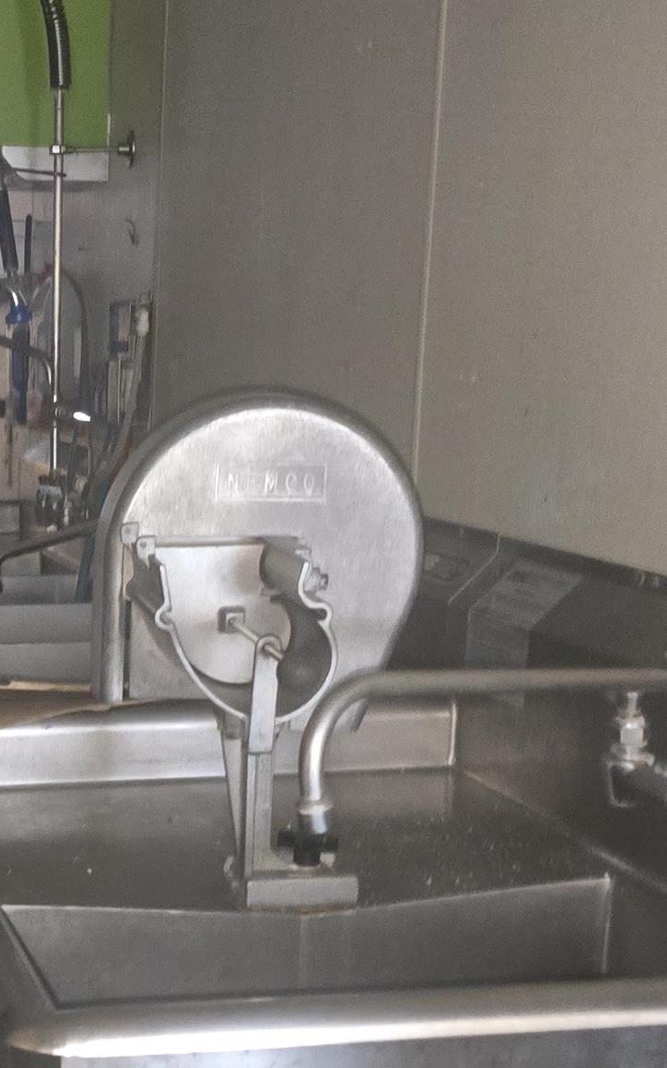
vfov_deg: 30.7
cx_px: -112
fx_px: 1891
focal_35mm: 65
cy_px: 861
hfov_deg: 19.0
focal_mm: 6.3
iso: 1000
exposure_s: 1/9.62
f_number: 1.7
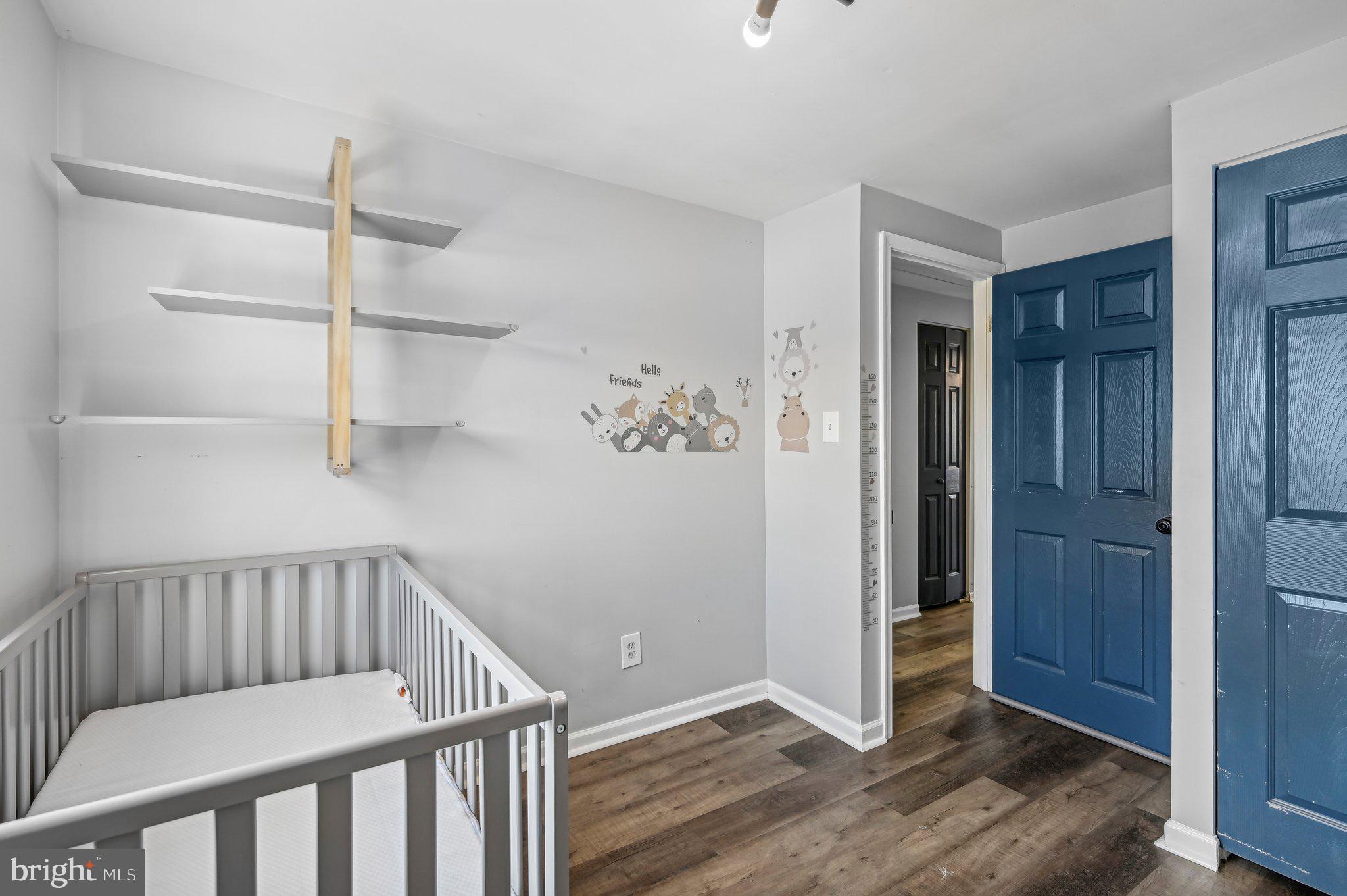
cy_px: 448
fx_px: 598
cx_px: 674
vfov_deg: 73.7
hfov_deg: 96.8
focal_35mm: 16
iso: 360
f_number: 8
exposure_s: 1/15
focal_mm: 16
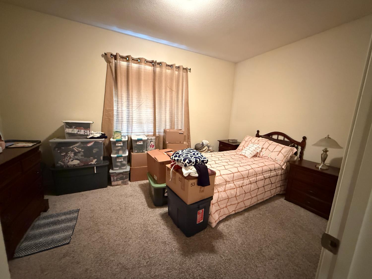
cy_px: 140
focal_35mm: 14
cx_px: 186
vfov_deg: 85.7
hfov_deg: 102.1
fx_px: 150
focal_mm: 2.22
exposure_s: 1/30
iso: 2000
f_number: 2.2
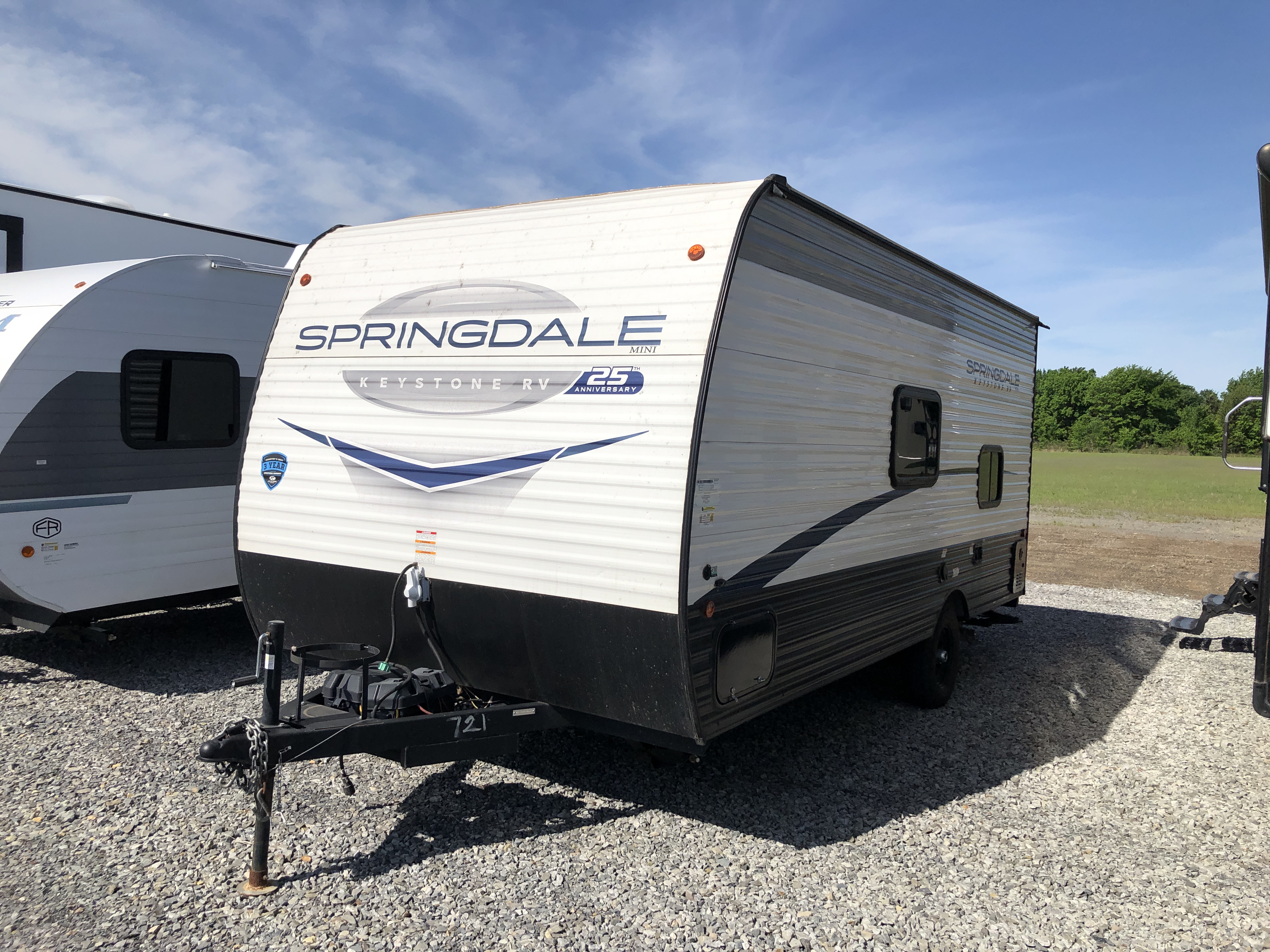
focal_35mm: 28
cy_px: 476
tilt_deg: -3.2
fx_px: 1027
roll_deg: -0.8
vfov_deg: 49.7
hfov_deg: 63.4
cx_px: 635
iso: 25
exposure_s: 1/4808
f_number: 1.8
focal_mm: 3.99
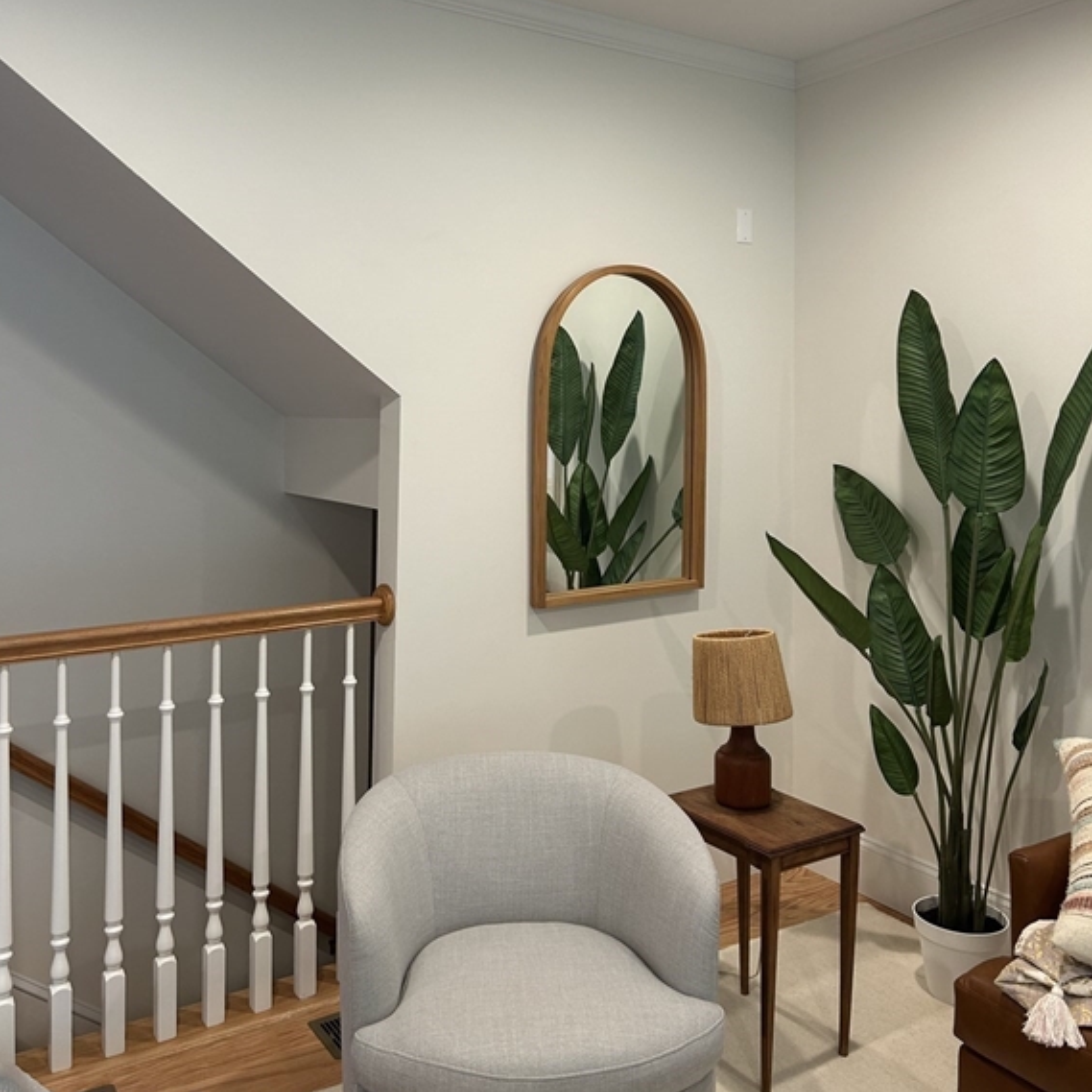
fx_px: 1106
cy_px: 407
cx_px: 547
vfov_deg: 52.0
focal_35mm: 31
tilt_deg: +0.0
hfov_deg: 52.5
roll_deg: -0.4
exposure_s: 1/60
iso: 80
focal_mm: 5.7
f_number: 1.5
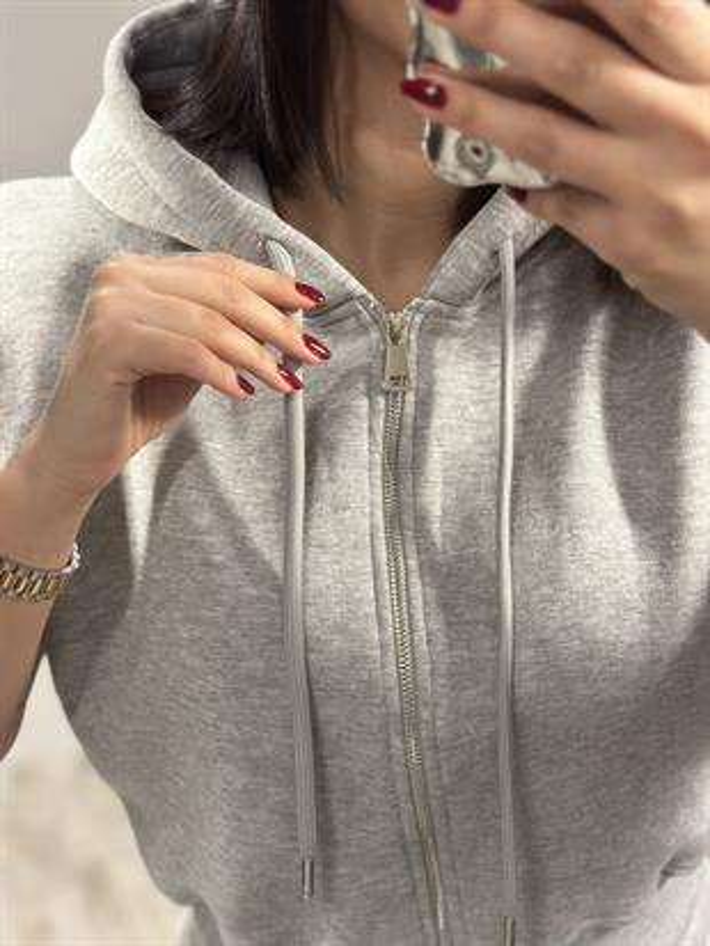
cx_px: 355
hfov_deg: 30.3
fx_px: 1312
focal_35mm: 48
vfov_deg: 39.6
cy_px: 473
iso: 160
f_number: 1.78
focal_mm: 6.86
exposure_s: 1/100
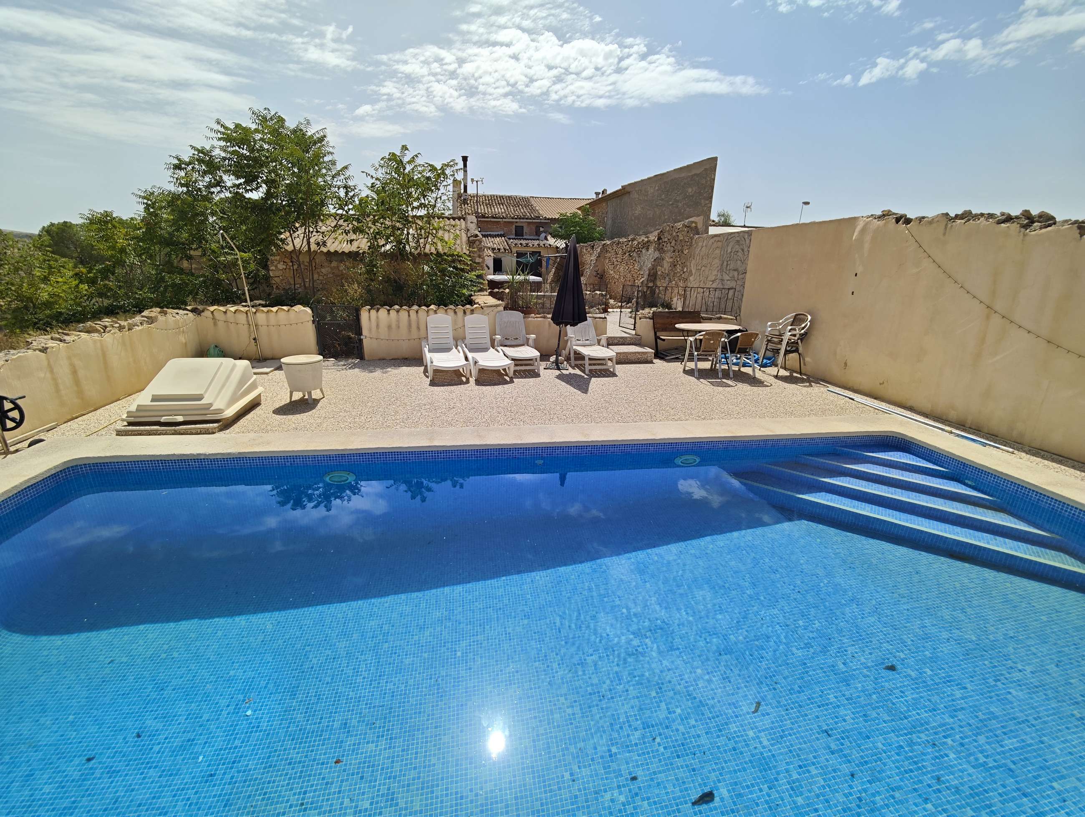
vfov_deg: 85.8
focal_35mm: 14
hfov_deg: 102.0
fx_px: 439
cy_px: 408
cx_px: 542
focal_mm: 2.16
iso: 50
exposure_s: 1/997
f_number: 2.2
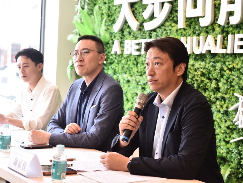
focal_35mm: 76
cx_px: 118
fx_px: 534
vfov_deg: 19.4
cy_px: 91
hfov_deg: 25.6
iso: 1000
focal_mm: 70
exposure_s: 1/125
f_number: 5.6
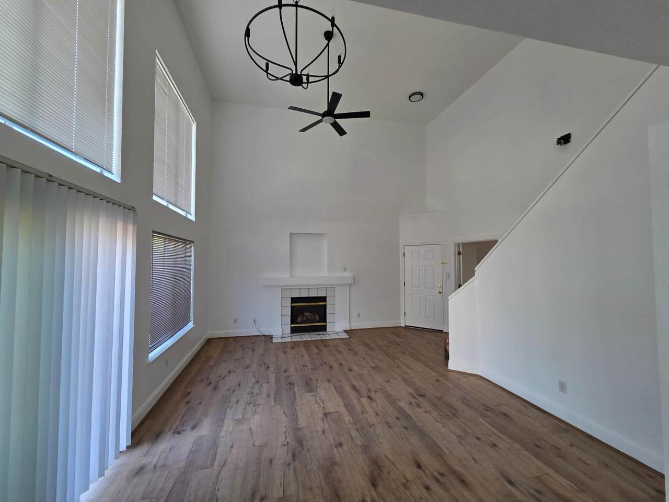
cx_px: 334
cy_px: 251
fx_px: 251
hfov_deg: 106.2
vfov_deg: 89.9
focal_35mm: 13
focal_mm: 2.2
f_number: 2.2
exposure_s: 1/120
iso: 160
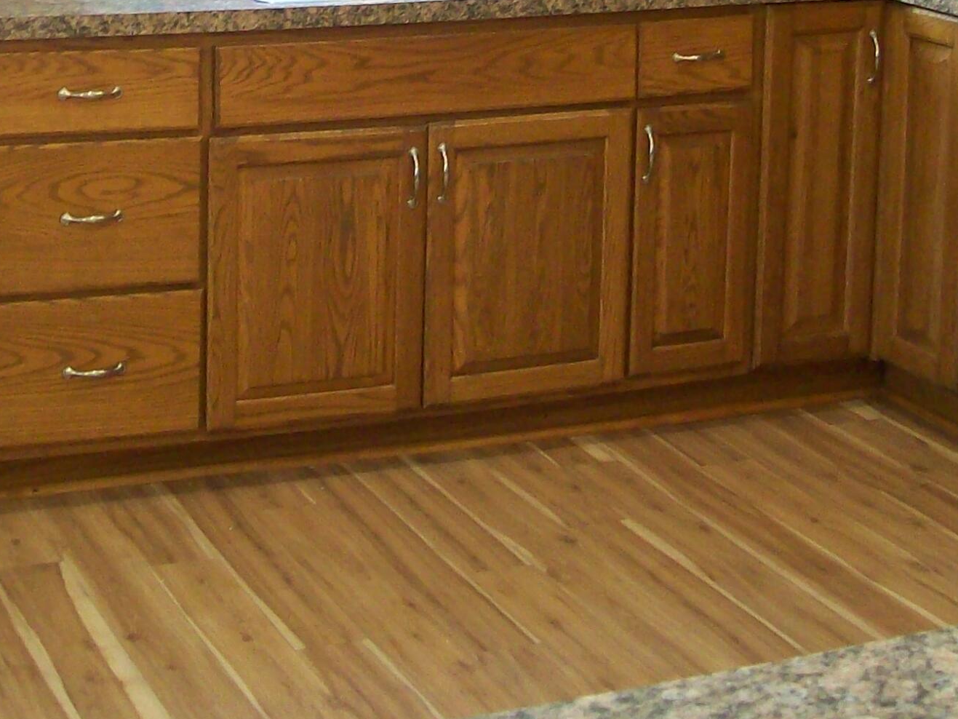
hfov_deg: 23.8
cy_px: -76
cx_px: 372
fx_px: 2270
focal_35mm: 82
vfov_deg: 17.4
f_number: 2.7
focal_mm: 6
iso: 160
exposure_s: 1/33.3
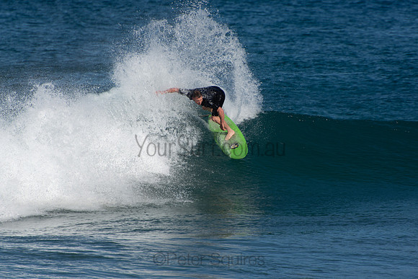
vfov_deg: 2.3
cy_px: 140
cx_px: 209
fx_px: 6968
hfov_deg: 3.4
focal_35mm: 600
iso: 160
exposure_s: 1/1600
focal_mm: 400
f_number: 5.6
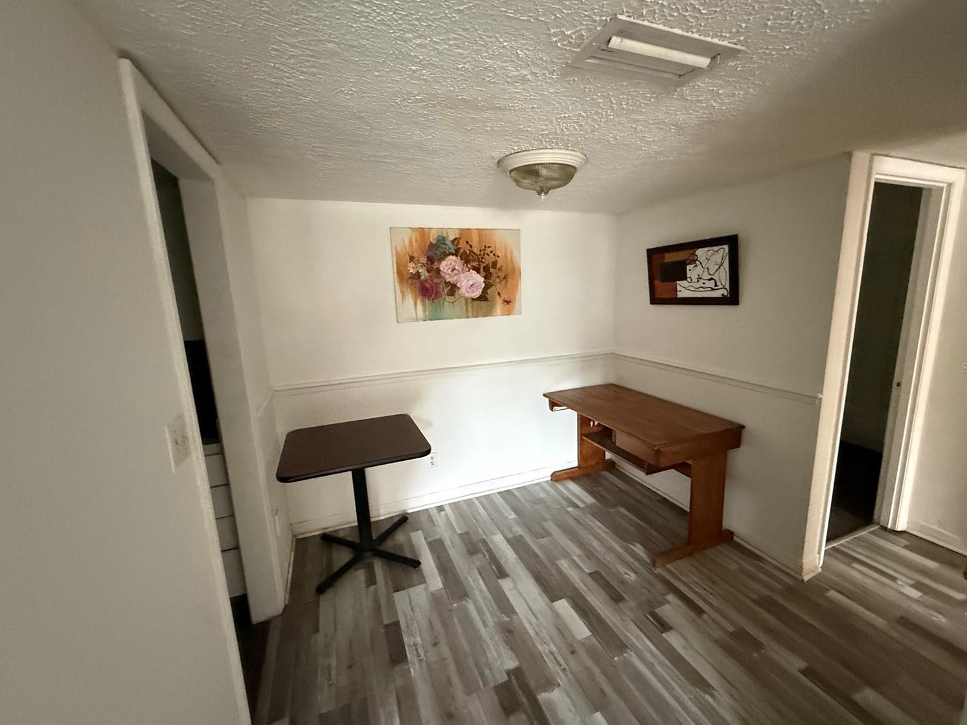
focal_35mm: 15
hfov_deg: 98.1
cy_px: 367
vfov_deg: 81.8
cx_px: 504
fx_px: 419
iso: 1000
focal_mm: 2.22
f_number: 2.2
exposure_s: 1/60
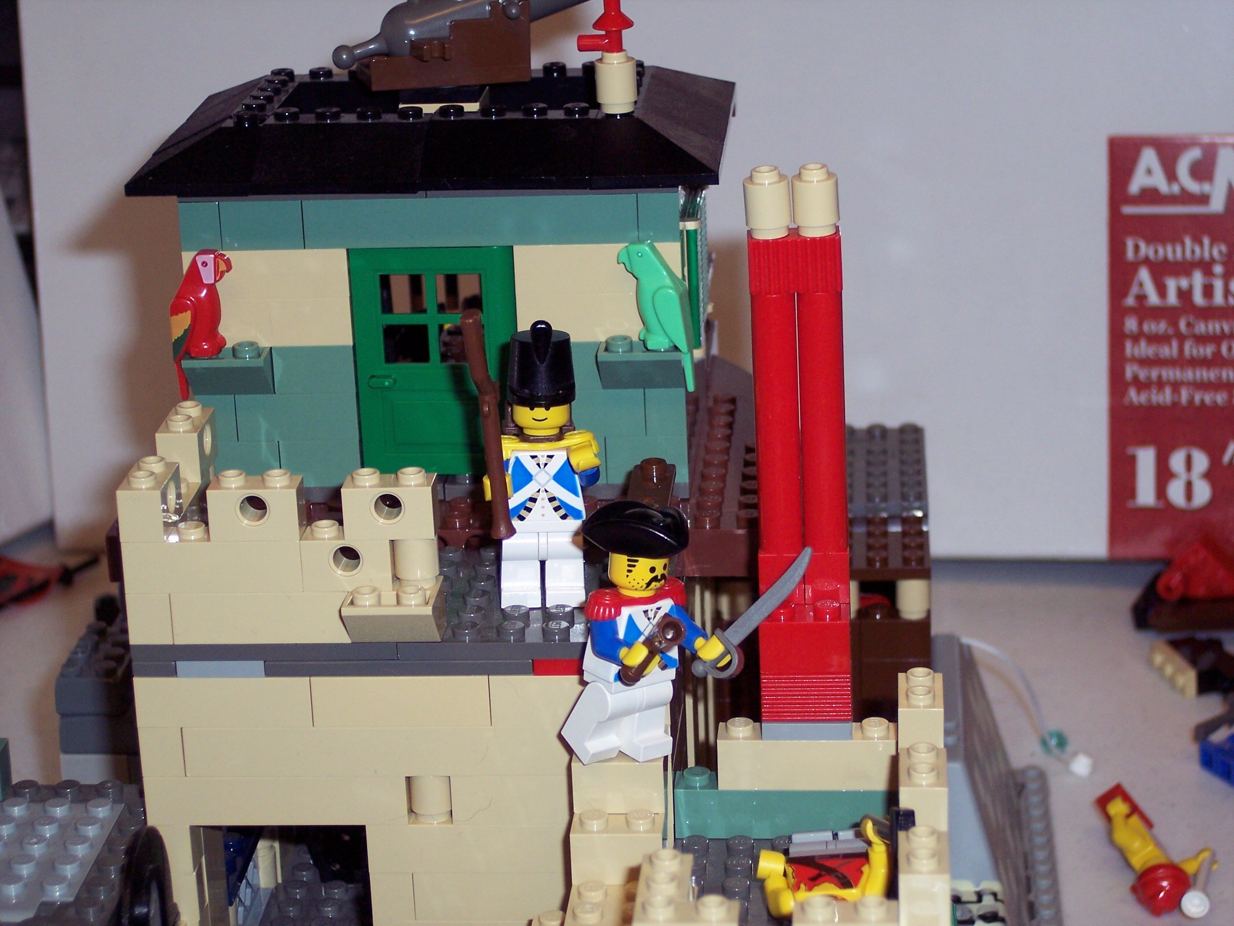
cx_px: 617
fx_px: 3244
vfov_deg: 16.2
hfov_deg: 21.5
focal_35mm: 91
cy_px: 463
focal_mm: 18.7
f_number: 4.1
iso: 140
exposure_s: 1/90
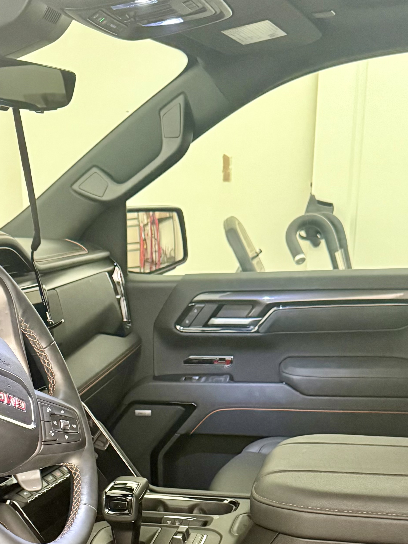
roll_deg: +1.0
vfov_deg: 32.4
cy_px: 530
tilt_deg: -20.6
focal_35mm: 55
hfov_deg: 26.5
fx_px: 865
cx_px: 156
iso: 800
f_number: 1.78
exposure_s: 1/55
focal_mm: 6.76
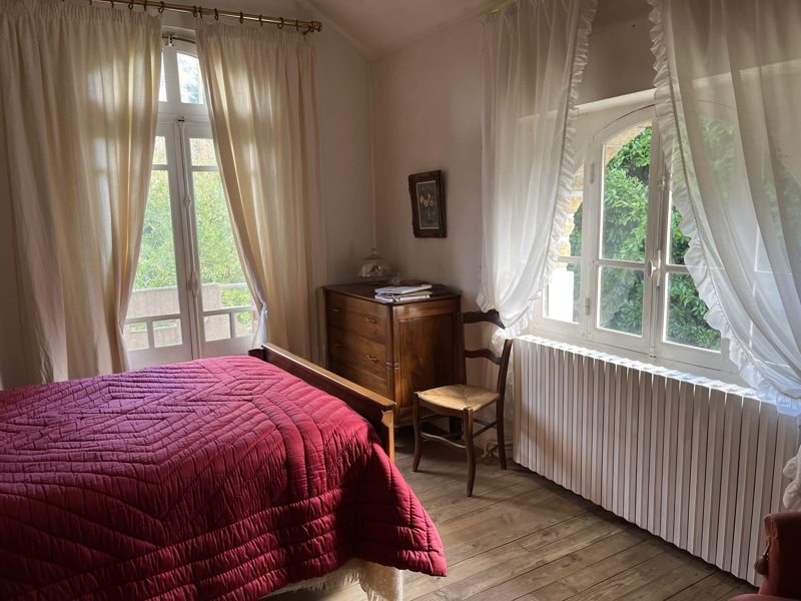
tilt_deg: -9.1
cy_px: 300
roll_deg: +1.5
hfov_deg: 67.3
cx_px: 400
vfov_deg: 53.1
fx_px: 602
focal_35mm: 26
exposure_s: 1/122
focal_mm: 5.1
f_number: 1.6
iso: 100
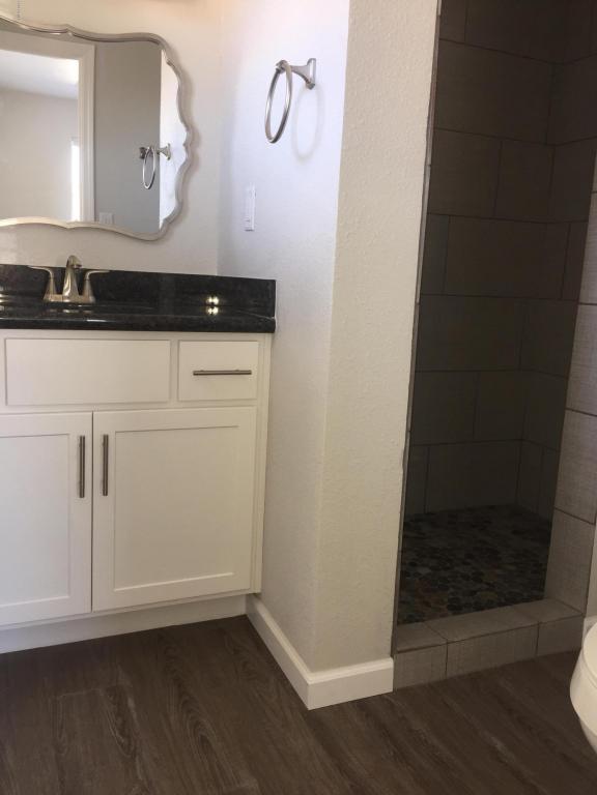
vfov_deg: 61.7
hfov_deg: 48.2
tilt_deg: -8.7
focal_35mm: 29
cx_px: 298
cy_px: 398
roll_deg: -3.2
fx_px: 667
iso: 50
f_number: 2.2
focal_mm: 4.15
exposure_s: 1/30
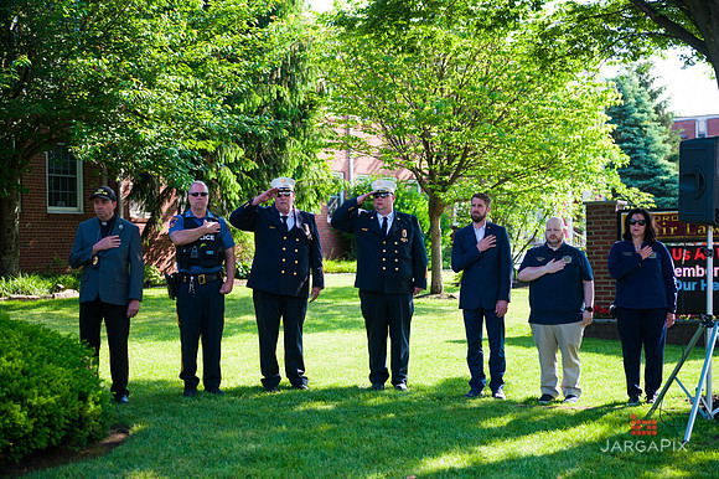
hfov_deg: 34.5
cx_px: 360
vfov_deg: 23.4
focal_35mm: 58
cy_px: 240
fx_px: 1158
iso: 200
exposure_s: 1/640
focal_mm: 58
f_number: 3.2
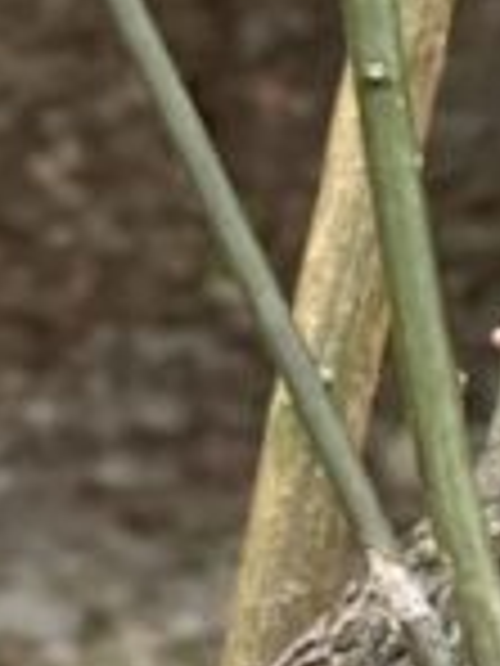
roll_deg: -0.1
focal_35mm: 567
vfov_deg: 3.5
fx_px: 10920
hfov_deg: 2.6
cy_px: 488
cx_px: -1158
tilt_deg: -7.1
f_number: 2.8
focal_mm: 9
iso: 160
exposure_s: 1/99
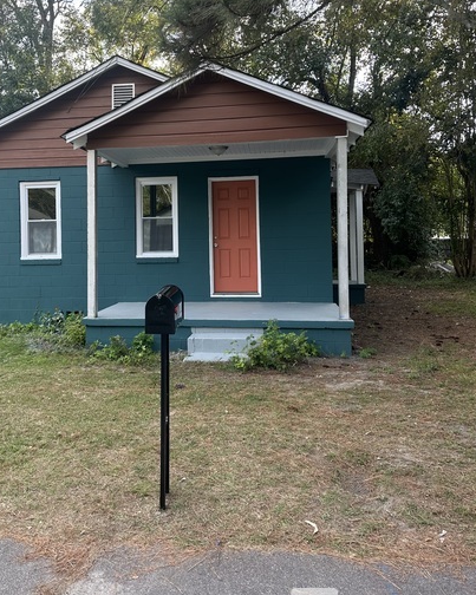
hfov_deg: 46.8
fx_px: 546
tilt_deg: +2.5
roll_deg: +2.5
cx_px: 187
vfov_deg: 56.8
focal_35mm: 31
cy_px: 241
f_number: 1.78
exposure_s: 1/242
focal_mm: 6.86
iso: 80
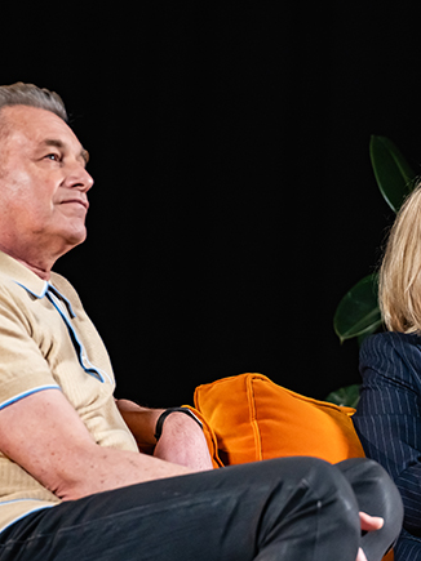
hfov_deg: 6.4
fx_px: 3764
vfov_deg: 8.5
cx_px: 336
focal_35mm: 232
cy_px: 282
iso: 2500
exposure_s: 1/125
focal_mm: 150
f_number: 3.5
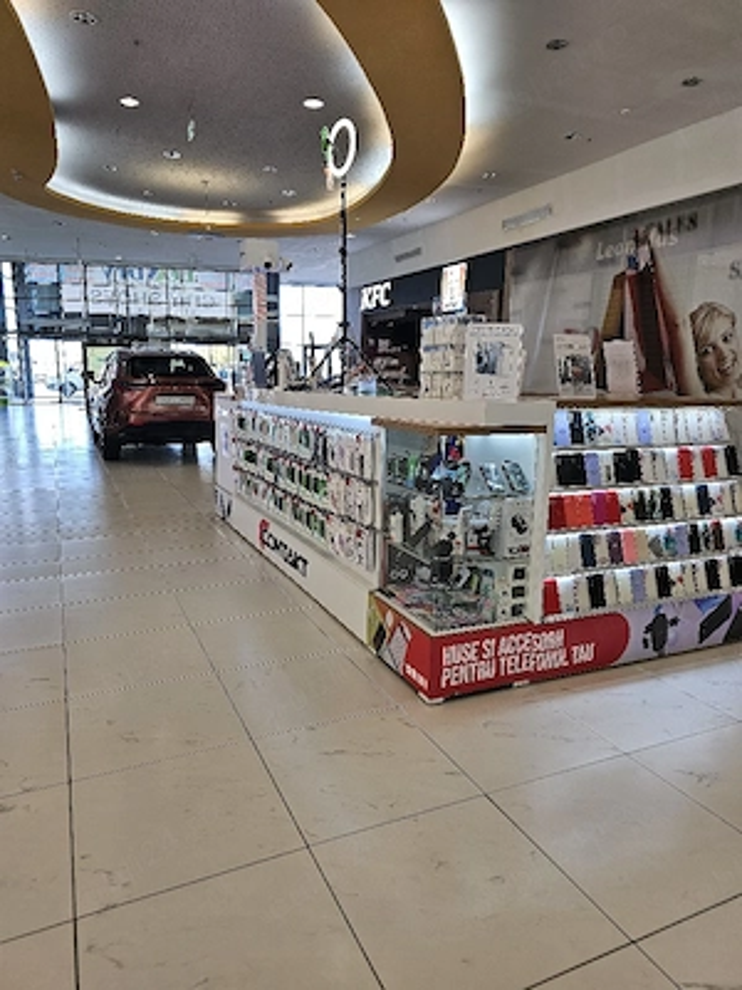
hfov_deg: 58.9
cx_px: 371
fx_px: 657
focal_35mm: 23
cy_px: 495
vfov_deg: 73.9
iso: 64
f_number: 1.7
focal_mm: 6.3
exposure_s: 1/101
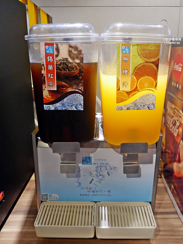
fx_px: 218
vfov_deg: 58.3
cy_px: 119
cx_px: 98
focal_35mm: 31
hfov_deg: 45.4
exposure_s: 1/60
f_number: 5.6
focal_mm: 14
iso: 2000
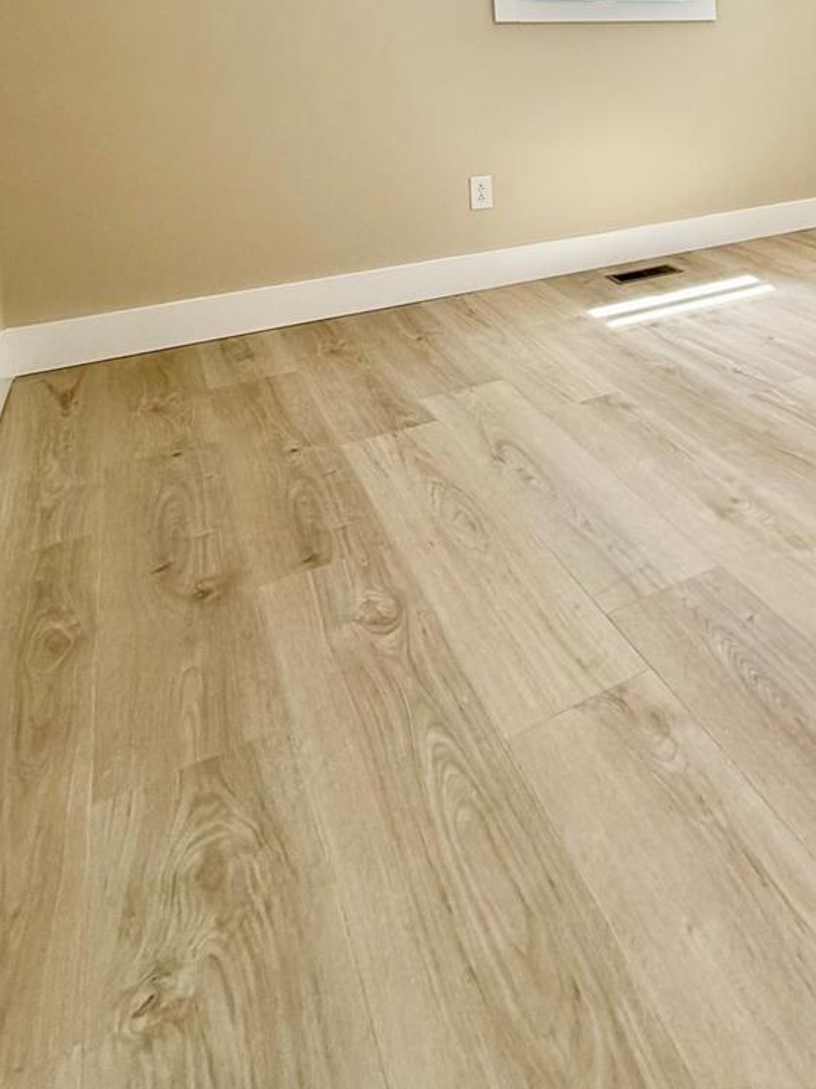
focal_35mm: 29
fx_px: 912
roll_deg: +1.0
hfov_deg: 41.8
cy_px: 126
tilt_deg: -6.3
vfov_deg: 54.4
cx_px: 817
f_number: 2.2
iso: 100
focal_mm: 2.22
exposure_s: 1/61
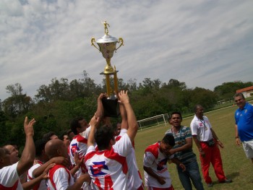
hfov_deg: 51.3
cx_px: 126
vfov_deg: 39.7
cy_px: 95
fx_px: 263
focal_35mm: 36
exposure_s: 1/1000
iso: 64
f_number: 4.8
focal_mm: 6
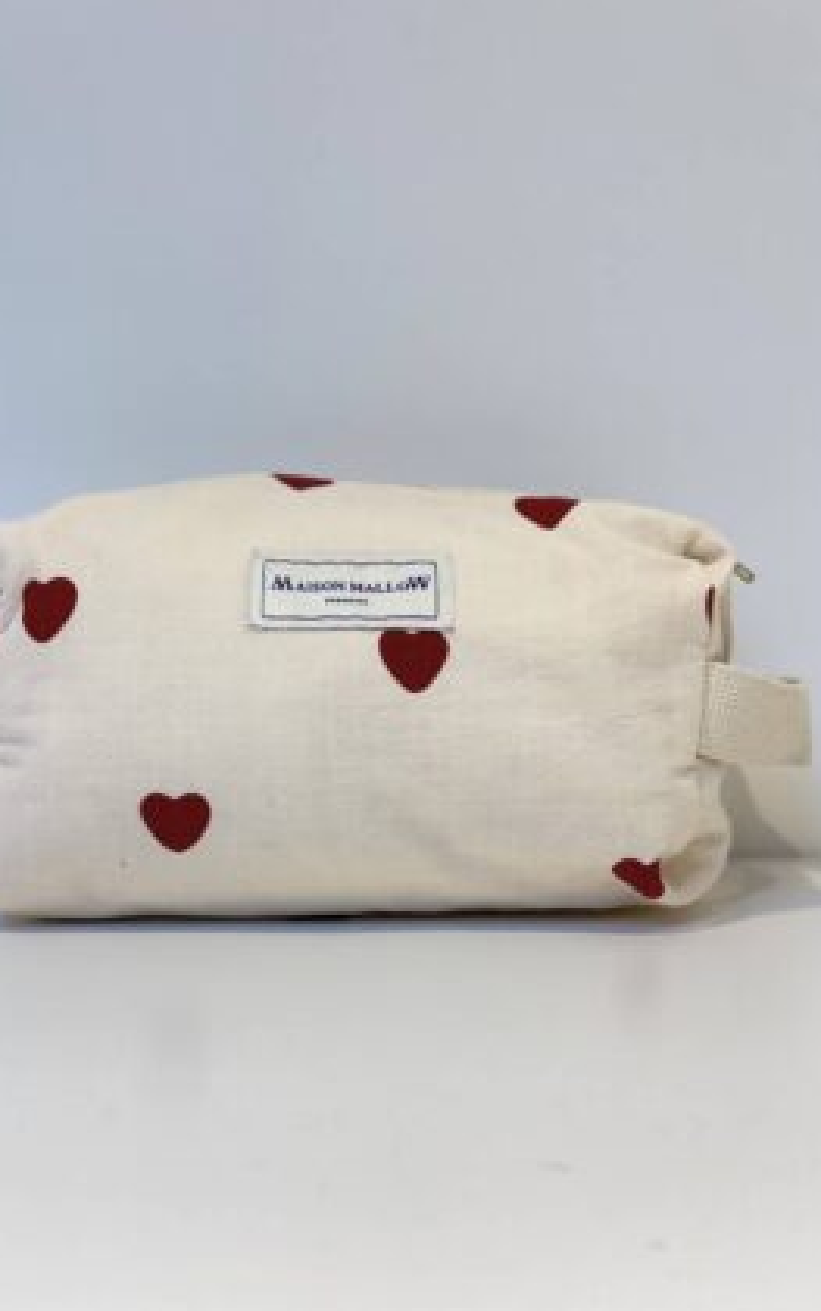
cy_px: 651
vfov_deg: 36.3
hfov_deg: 23.2
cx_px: 387
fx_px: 2002
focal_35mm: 56
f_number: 2
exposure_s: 1/100
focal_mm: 6
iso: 100
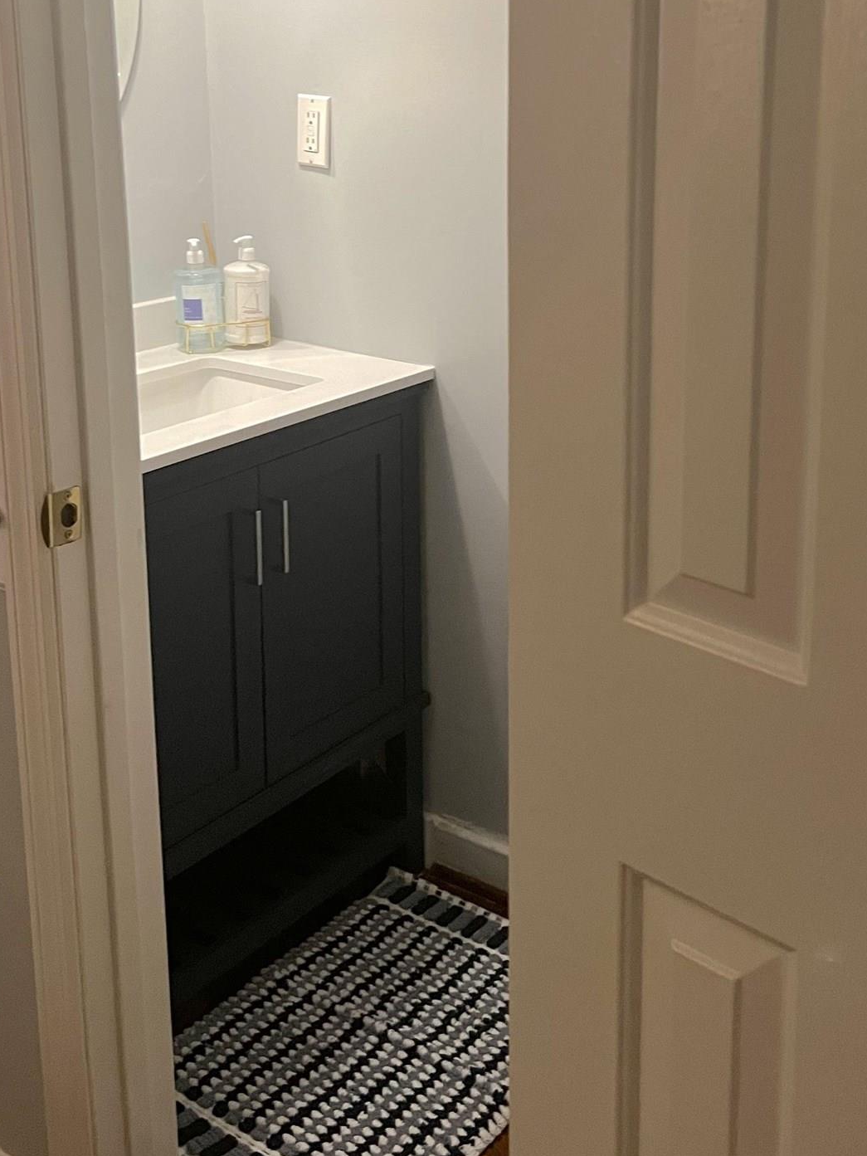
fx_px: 1436
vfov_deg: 42.8
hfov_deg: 33.5
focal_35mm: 43
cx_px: 494
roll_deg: +0.1
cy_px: 323
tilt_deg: -11.9
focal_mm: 5.7
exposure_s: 1/60
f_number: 1.5
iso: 320
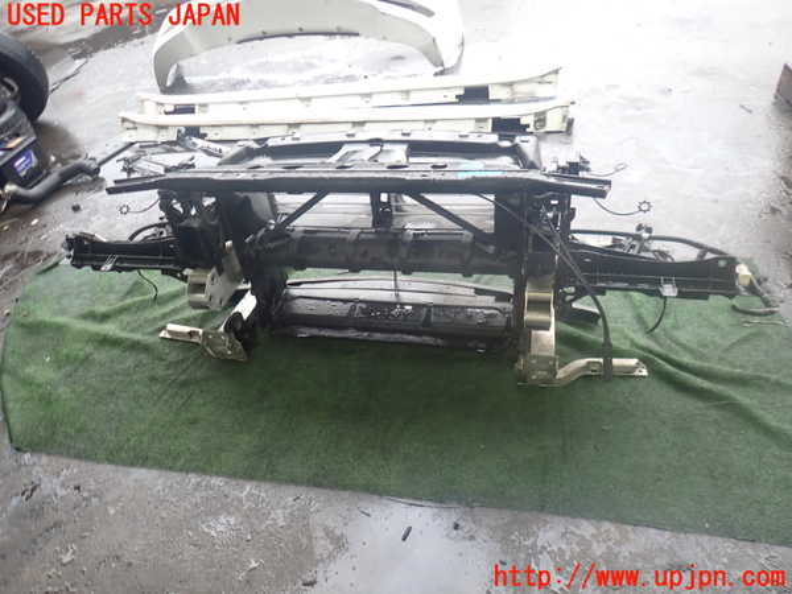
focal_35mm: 25
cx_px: 396
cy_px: 297
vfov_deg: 54.9
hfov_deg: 69.4
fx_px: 572
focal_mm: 4.5
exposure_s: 1/50
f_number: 2
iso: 200
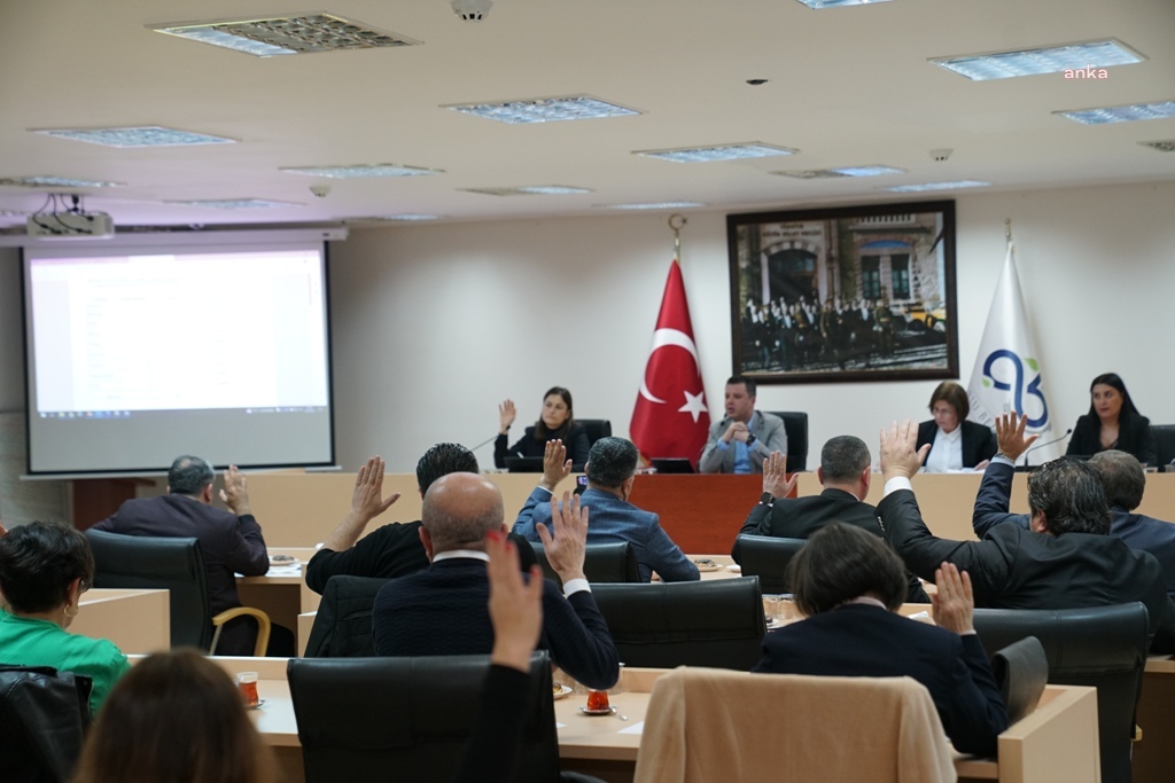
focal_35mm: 70
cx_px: 588
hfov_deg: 28.8
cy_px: 392
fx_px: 2285
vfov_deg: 19.5
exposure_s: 1/160
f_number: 3.5
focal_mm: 70
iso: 1600
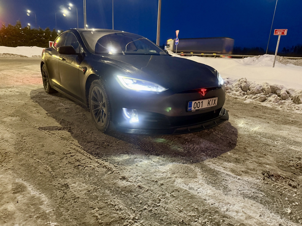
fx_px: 209
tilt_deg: -15.2
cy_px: 113
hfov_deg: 71.6
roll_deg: -2.2
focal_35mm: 24
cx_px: 151
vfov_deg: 56.8
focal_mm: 6.76
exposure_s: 1/33
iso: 1000
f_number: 1.78
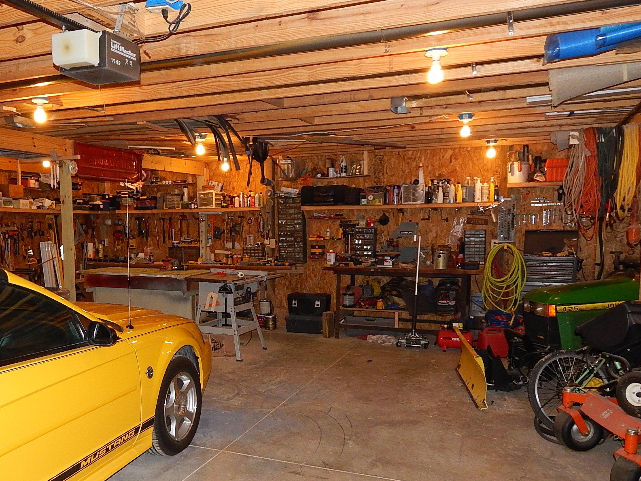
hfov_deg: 54.6
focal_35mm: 33
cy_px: 298
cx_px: 233
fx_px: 611
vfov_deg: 42.6
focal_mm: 4
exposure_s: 1/30
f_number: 3
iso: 280
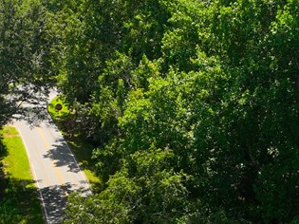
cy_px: 226
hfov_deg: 25.0
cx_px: 167
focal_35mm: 78
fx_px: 673
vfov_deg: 18.4
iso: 180
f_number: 2.8
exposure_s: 1/240
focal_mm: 12.29
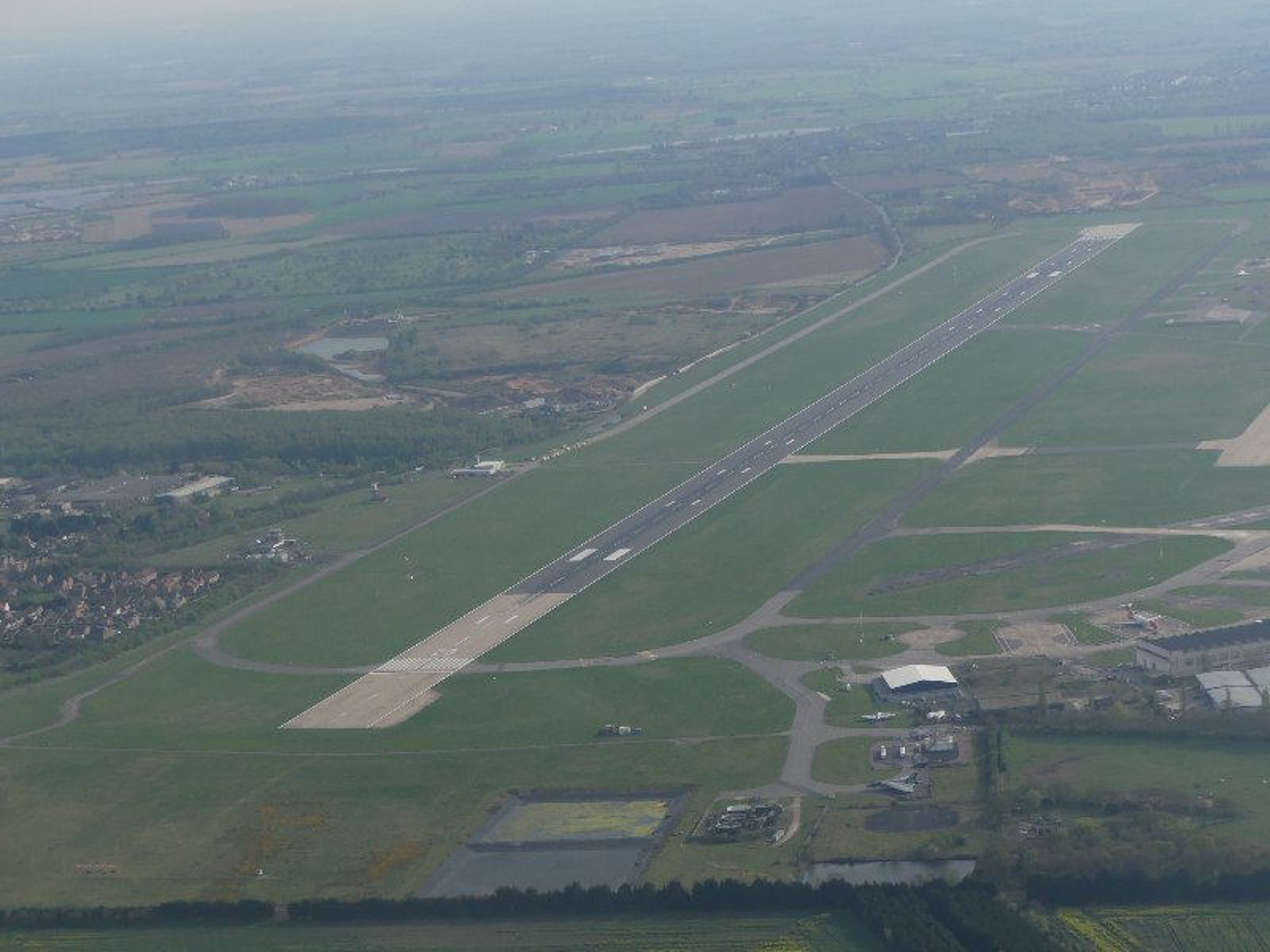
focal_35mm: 91
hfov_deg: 21.5
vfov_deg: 16.2
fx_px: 3339
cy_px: 476
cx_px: 635
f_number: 4
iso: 100
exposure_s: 1/1000
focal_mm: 16.4
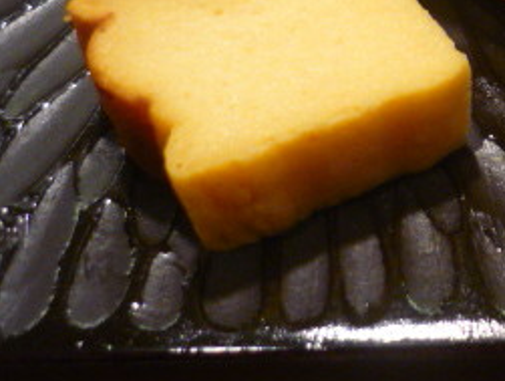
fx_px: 1227
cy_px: 28
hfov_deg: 21.8
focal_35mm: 84
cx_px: 577
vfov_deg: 17.3
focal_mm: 5.5
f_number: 2.8
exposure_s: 1/30
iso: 320
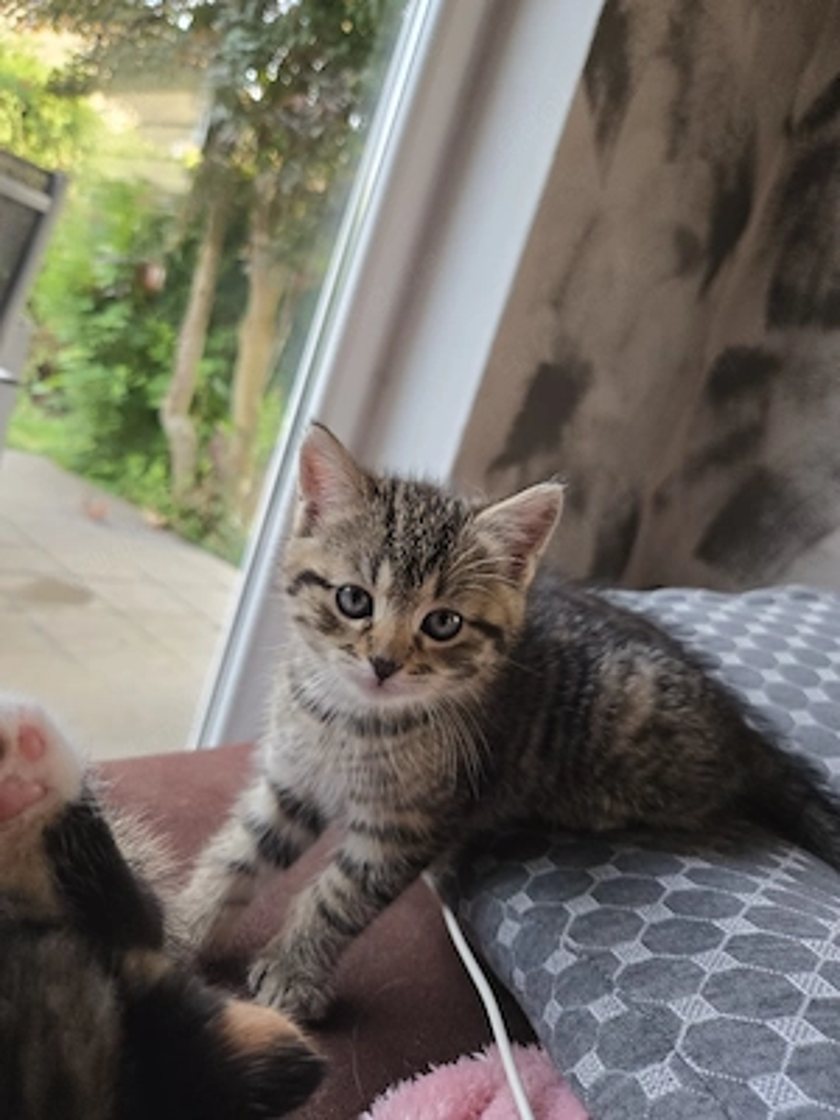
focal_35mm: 23
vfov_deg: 73.9
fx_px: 744
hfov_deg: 58.9
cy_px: 560
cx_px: 420
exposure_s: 1/101
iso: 160
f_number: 1.8
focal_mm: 5.4
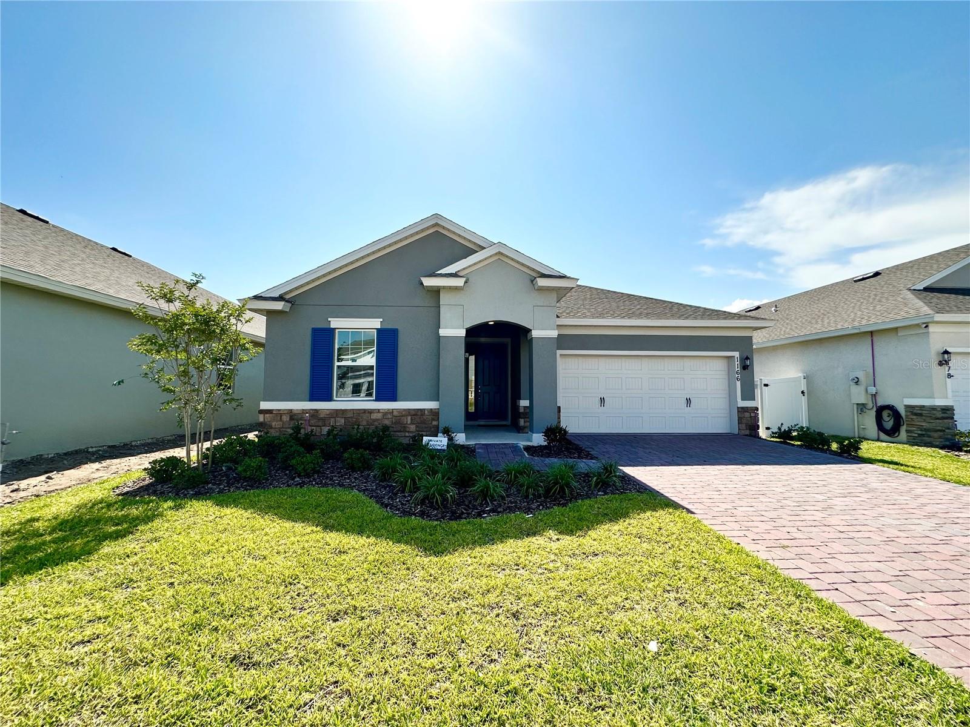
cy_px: 364
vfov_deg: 85.7
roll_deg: -0.6
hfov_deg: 102.1
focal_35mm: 14
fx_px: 392
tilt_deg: +3.3
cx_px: 485
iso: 50
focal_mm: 2.22
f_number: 2.2
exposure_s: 1/2212
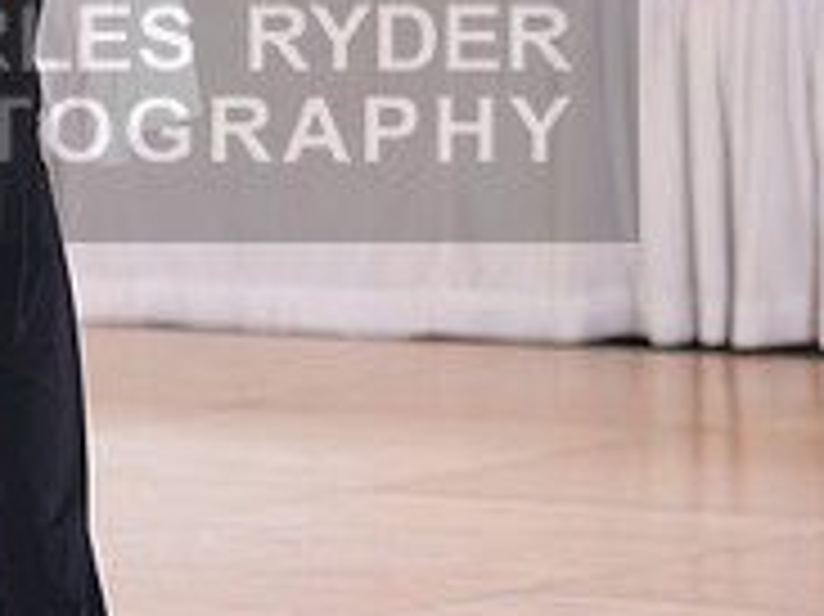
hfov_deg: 4.3
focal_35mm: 466
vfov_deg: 3.2
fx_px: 11085
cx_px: 20
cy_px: 94
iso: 2500
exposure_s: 1/500
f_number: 2.8
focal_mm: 153
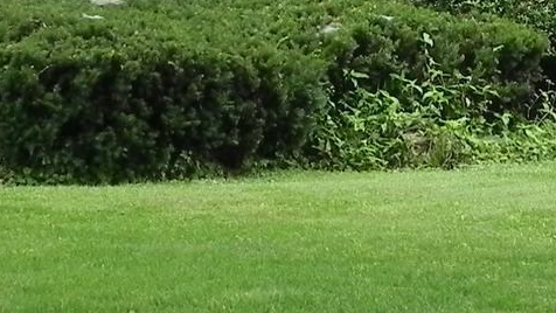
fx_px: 2831
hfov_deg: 11.1
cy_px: -79
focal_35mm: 192
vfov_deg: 6.3
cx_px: 548
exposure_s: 1/137
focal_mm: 7.3
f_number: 4
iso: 160
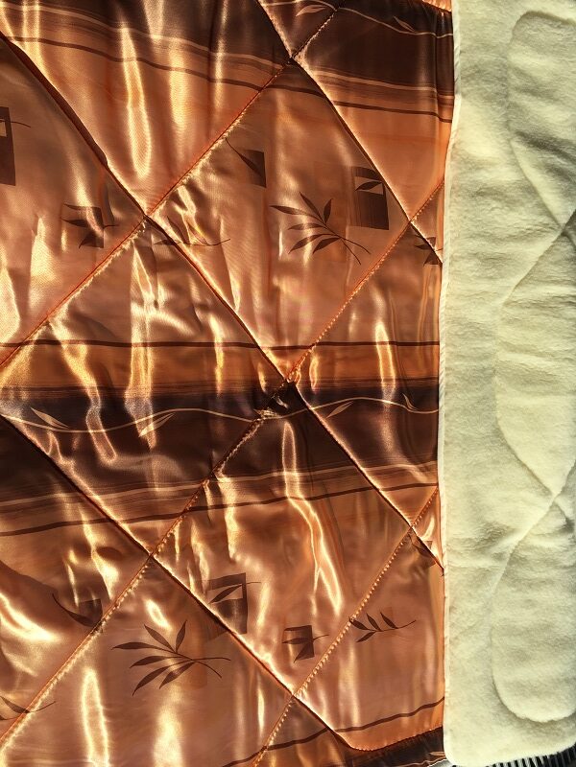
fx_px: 643
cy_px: 384
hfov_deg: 48.2
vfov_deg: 61.7
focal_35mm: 29
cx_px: 288
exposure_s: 1/1799
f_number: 2.2
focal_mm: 4.15
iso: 32
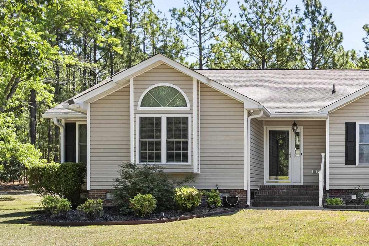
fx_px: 359
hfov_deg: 44.8
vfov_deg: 37.7
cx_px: 380
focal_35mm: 35
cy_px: 140
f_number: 5.6
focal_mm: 11
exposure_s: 1/250
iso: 200
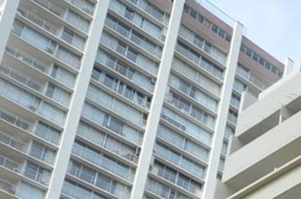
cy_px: 419
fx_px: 834
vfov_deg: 11.9
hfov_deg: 16.2
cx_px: 588
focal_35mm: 100
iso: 160
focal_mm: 14
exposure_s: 1/250
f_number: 8
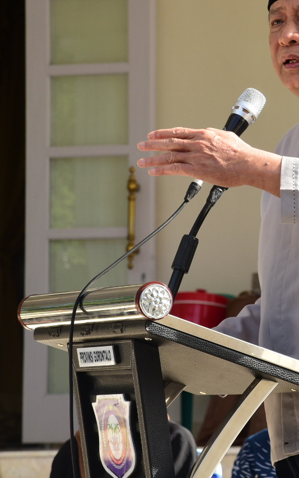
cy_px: 188
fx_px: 3024
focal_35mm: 232
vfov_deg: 9.0
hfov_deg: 5.6
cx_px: 316
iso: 640
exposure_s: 1/200
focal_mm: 120
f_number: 11
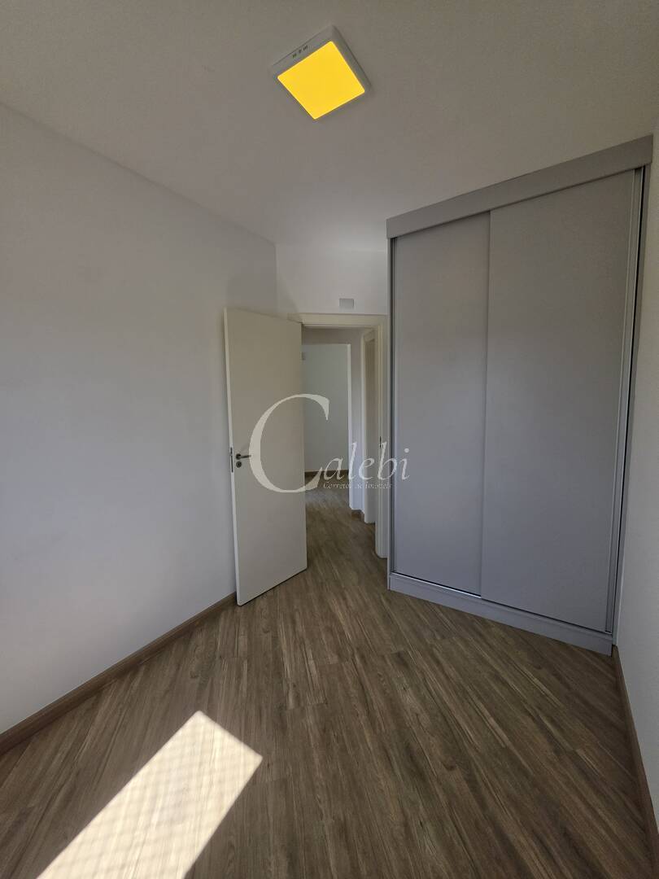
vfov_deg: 106.2
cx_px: 330
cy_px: 440
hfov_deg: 89.9
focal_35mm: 13
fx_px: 330
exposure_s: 1/2000
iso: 100
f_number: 1.9
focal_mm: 2.2
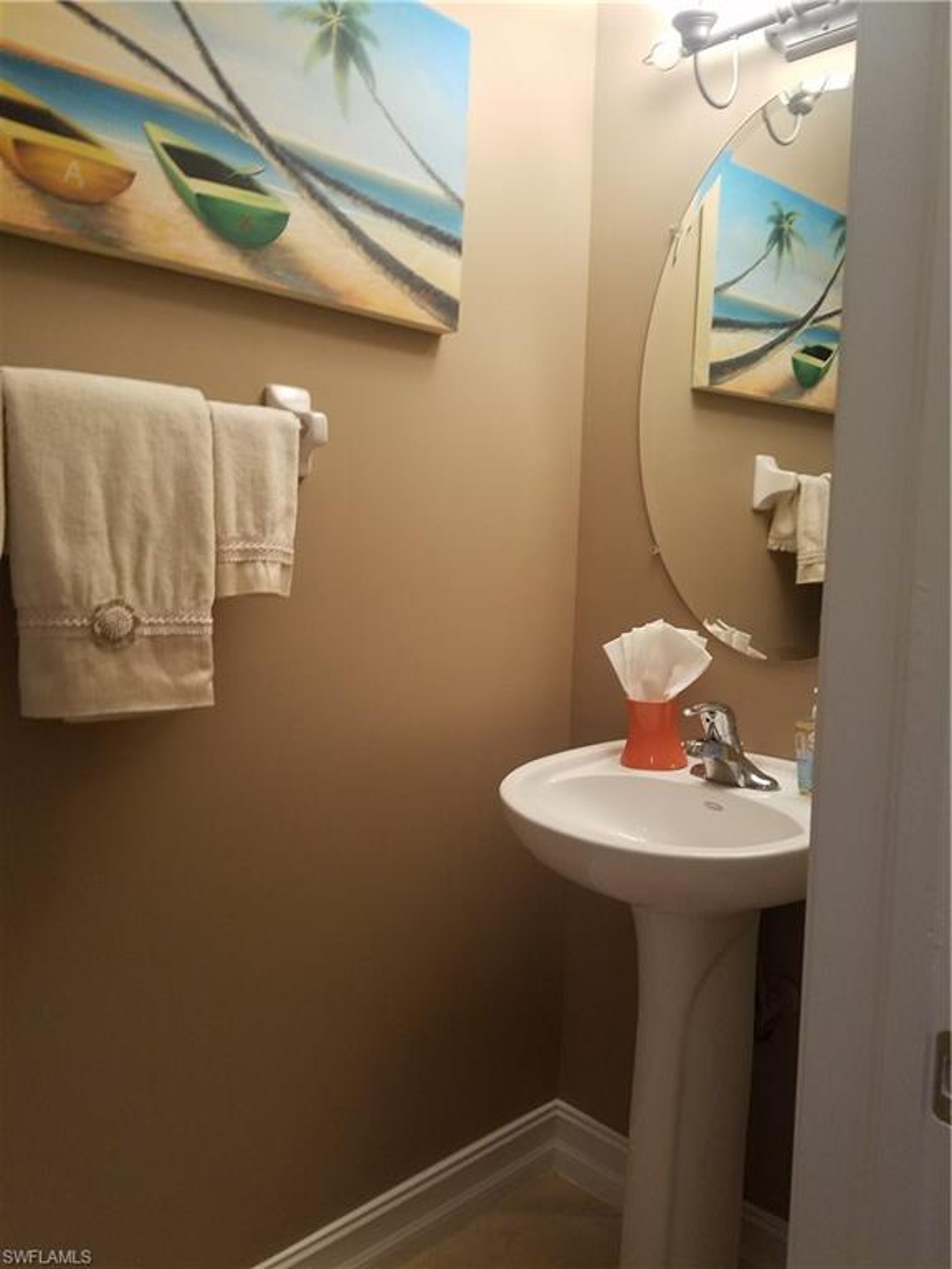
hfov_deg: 53.1
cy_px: 634
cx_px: 476
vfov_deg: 67.3
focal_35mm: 26
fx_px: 953
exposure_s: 1/24
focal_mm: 4.2
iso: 160
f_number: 1.7
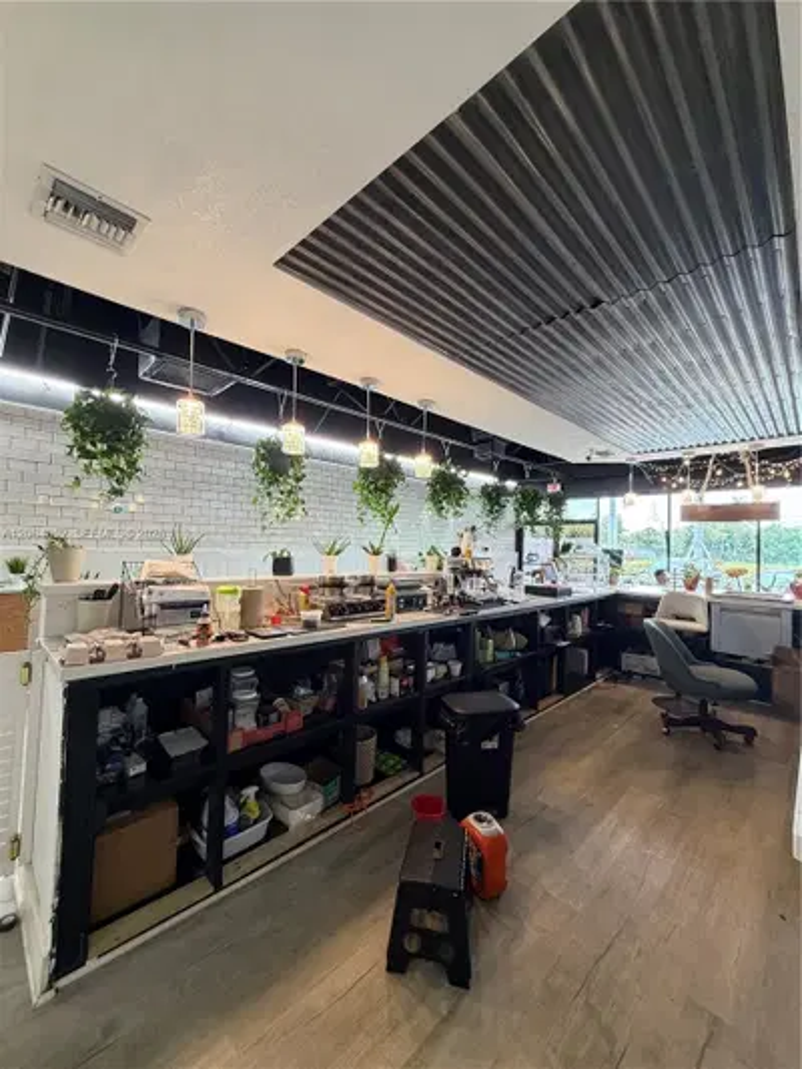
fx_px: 432
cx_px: 401
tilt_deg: +1.4
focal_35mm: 14
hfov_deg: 85.7
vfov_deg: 102.1
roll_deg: -1.7
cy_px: 534
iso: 250
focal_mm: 2.22
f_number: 2.2
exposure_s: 1/60
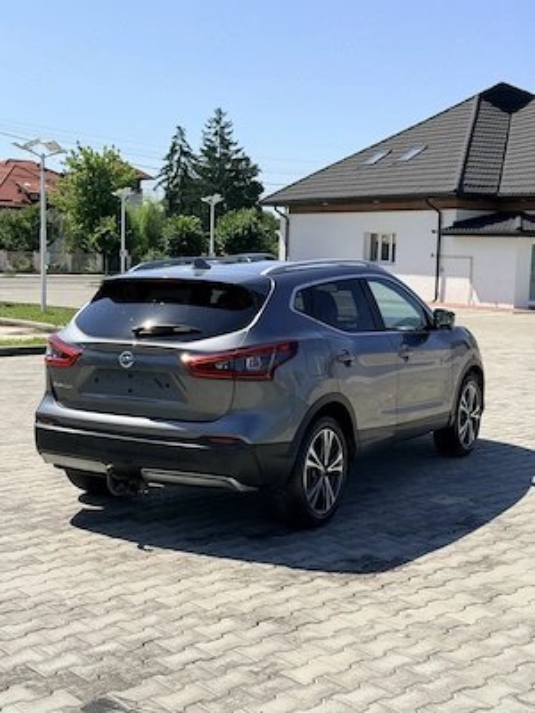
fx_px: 989
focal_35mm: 48
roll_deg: -2.0
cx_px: 268
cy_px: 356
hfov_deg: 30.3
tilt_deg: -5.6
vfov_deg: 39.7
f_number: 1.78
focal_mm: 6.76
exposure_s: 1/4587
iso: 80
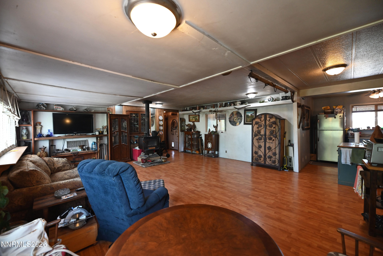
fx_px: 149
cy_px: 128
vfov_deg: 81.2
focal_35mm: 14
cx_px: 192
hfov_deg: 104.2
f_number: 2.8
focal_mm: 14
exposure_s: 1/125
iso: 1400
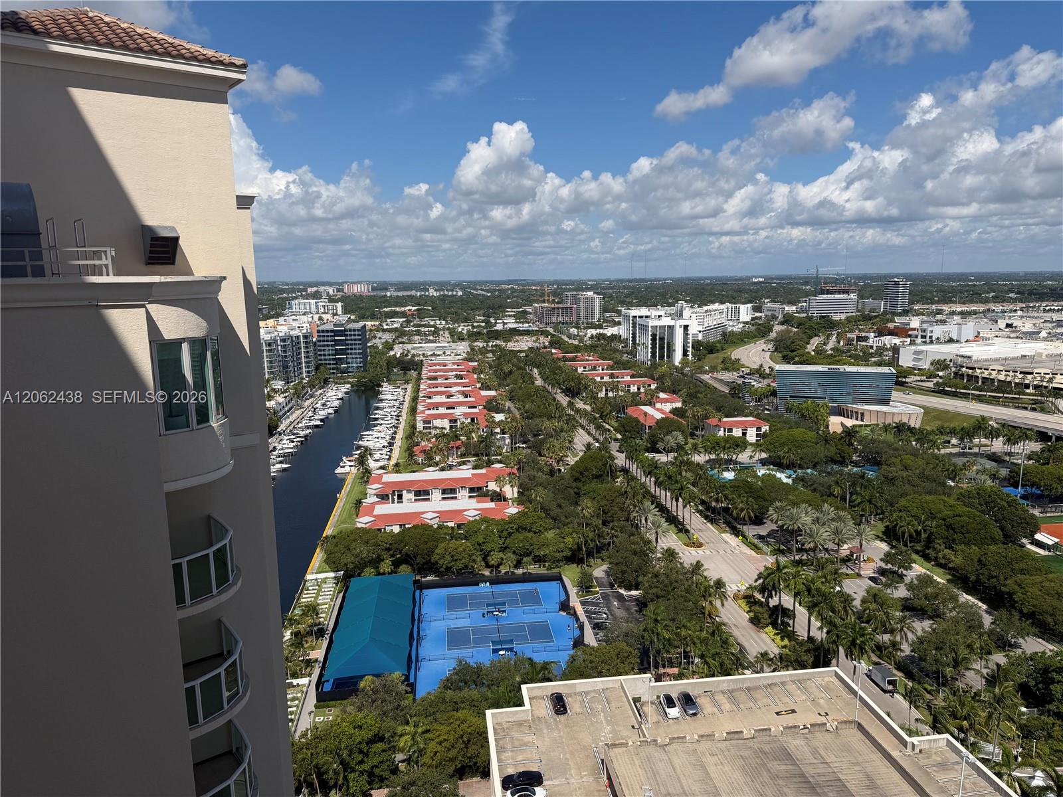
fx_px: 737
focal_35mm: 24
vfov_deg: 56.8
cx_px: 532
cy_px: 398
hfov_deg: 71.6
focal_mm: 6.76
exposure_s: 1/8130
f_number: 1.78
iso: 80
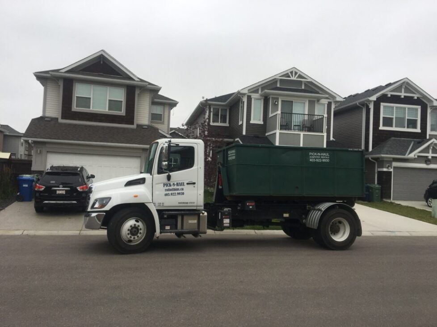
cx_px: 218
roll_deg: -1.7
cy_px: 164
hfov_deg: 61.7
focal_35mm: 29
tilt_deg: +1.6
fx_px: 366
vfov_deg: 48.2
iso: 25
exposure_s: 1/396
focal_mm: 4.15
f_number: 2.2
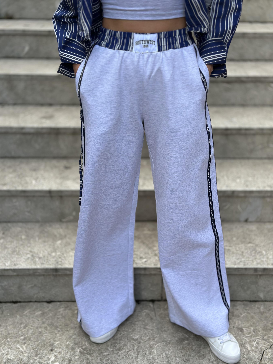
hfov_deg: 30.3
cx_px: 136
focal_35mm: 48
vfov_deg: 39.7
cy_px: 182
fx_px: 505
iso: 80
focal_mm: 6.86
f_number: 1.78
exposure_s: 1/623
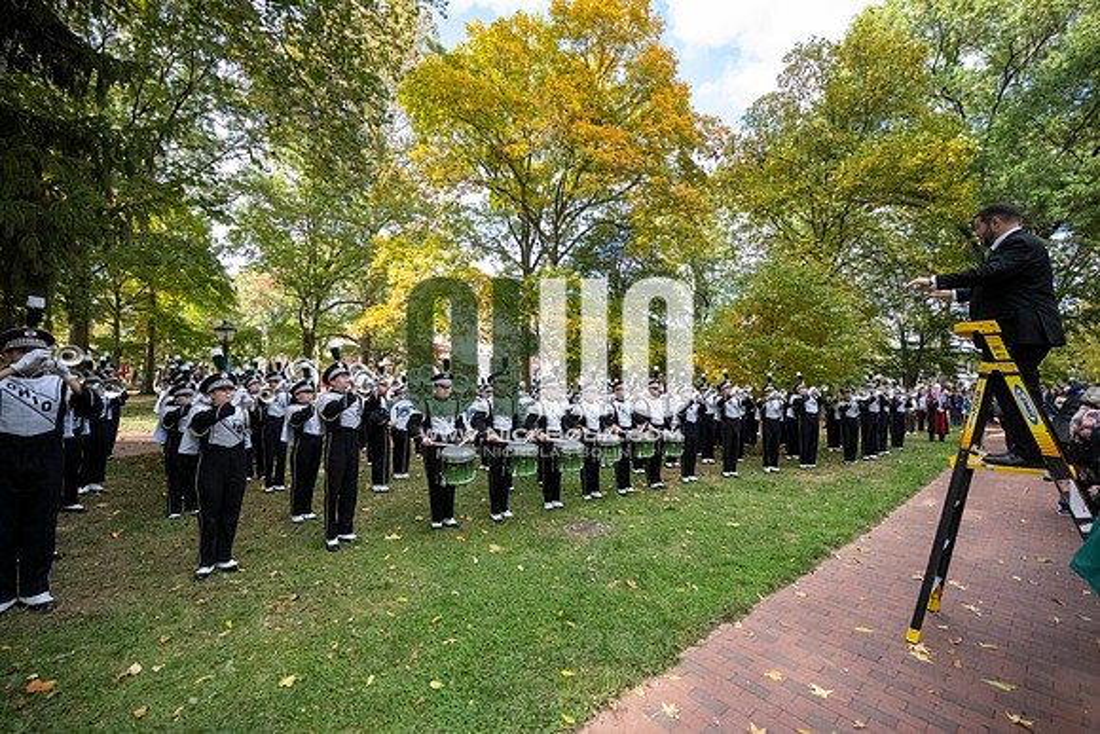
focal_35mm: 14
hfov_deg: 104.2
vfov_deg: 81.2
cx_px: 550
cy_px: 367
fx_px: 428
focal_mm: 14
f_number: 4
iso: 6400
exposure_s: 1/8000
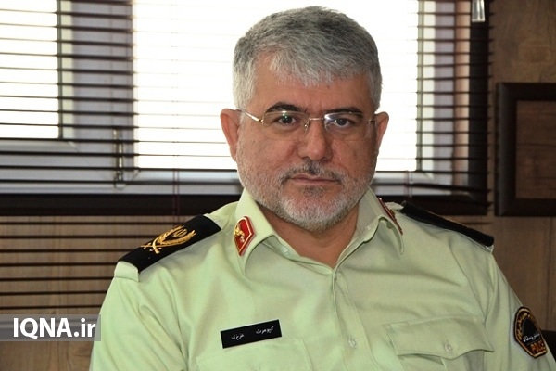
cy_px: 186
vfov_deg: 9.3
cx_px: 278
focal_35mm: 147
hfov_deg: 14.0
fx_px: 2270
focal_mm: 98
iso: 3200
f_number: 7.1
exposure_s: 1/160
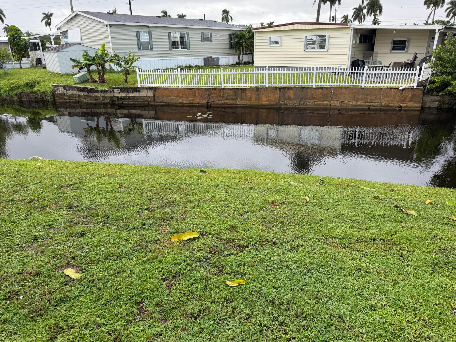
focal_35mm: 25
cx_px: 234
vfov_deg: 54.9
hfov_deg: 69.4
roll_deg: +1.0
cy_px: 172
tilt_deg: -20.9
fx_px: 329
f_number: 1.78
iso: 80
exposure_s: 1/1156
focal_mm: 6.76
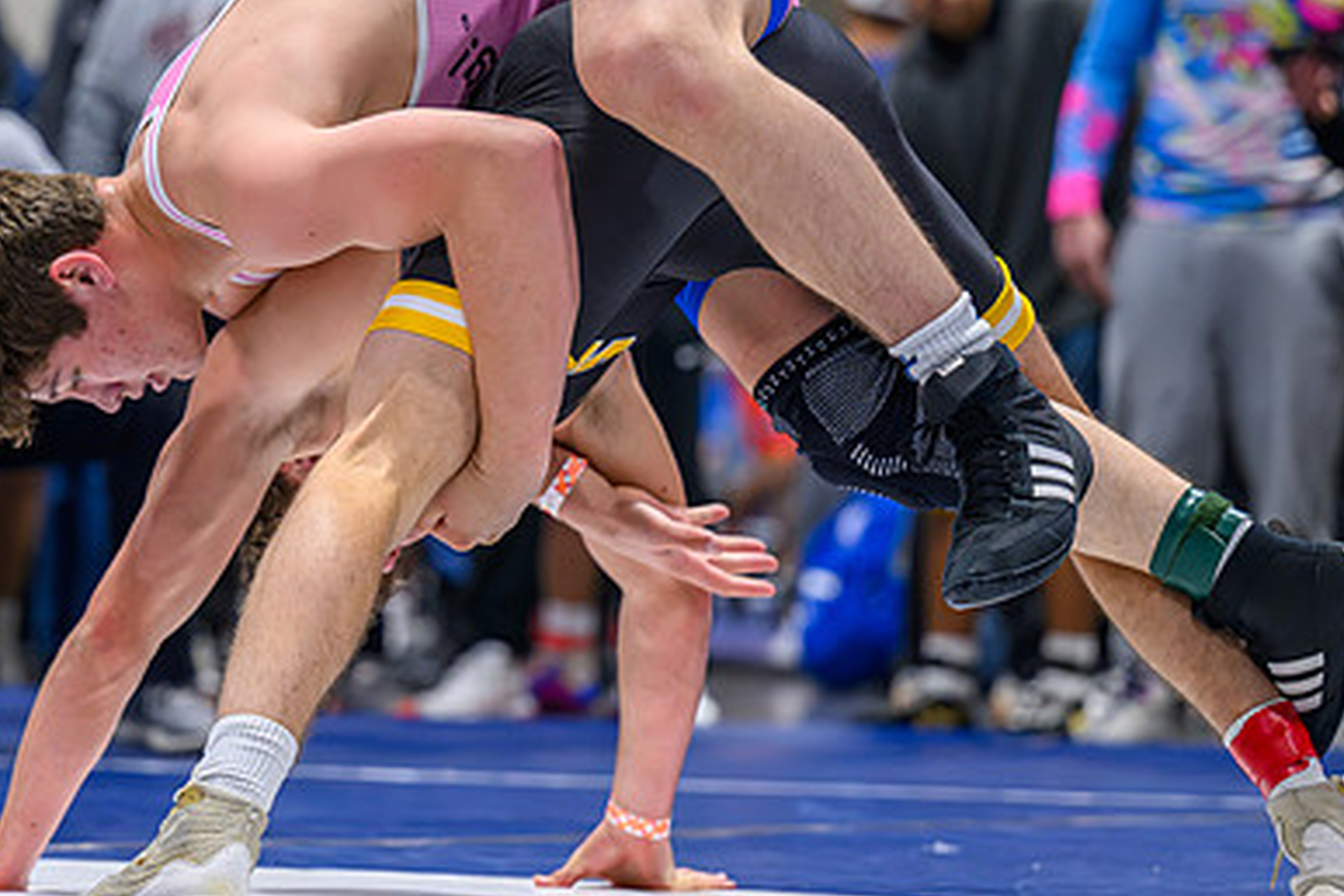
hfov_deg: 9.0
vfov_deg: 6.0
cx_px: 442
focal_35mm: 229
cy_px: 337
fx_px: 8549
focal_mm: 120
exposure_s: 1/800
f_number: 2.8
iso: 3200
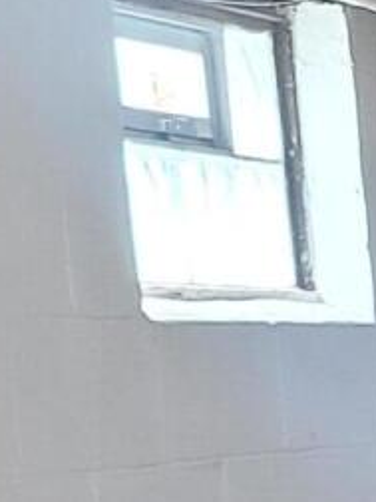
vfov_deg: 8.9
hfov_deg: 6.3
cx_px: 1307
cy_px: 1118
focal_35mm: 206
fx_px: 2983
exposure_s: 1/40
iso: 500
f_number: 1.8
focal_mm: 5.4
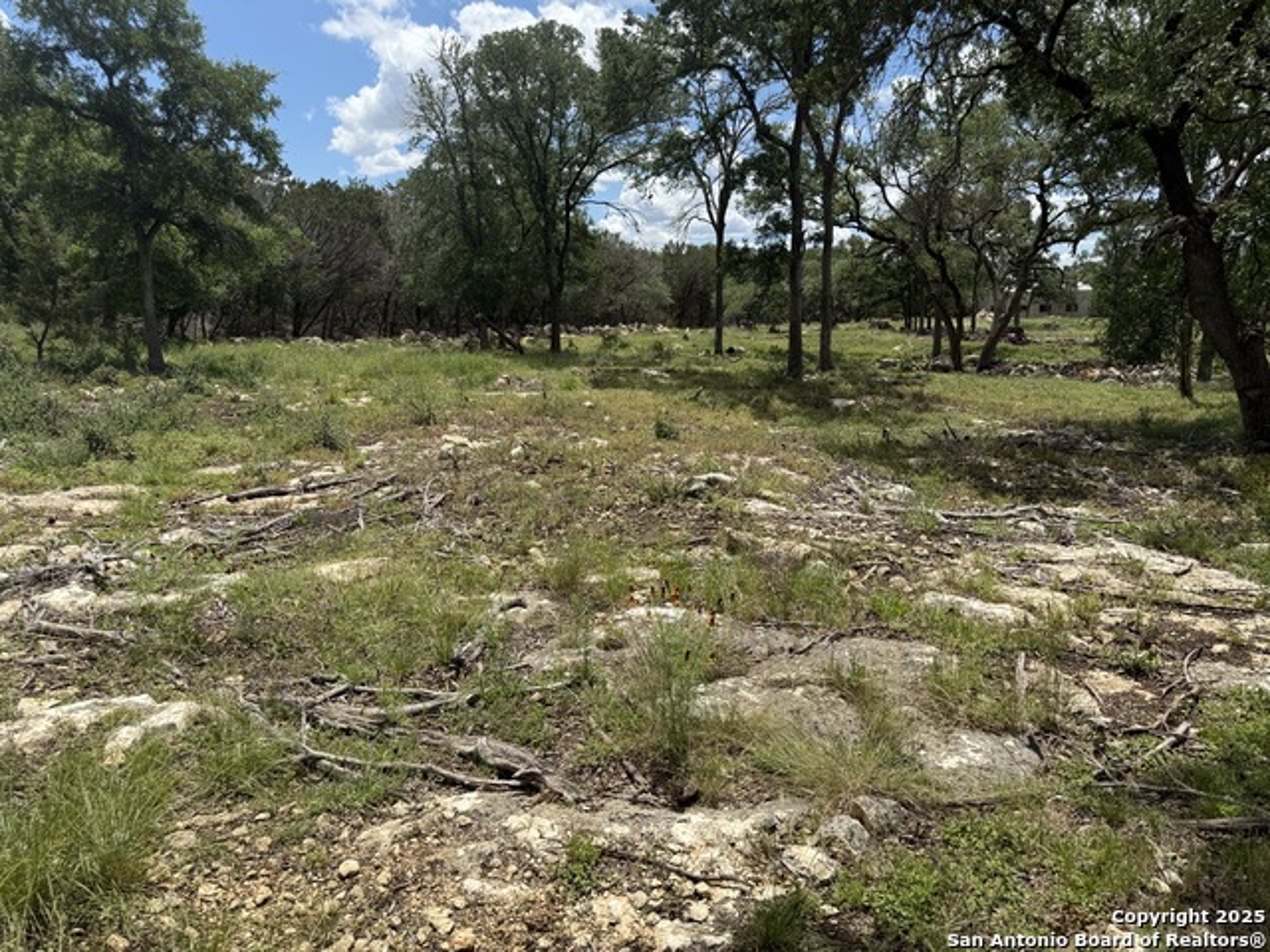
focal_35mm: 24
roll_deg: +0.8
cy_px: 476
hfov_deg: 71.6
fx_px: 881
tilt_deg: -10.9
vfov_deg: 56.8
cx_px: 635
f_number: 1.78
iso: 80
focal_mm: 6.76
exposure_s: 1/5319
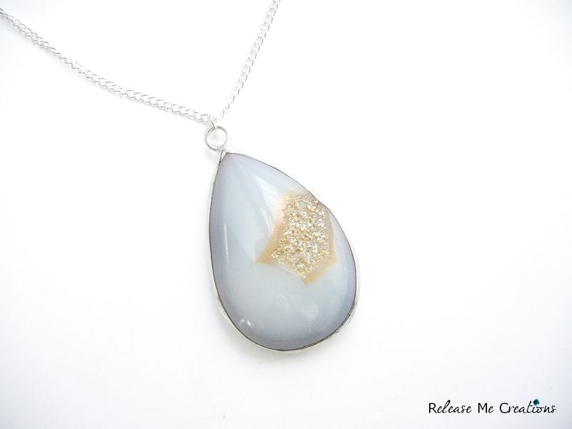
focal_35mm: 30
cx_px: 286
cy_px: 214
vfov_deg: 46.8
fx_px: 496
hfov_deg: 60.0
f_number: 3.5
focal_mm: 5.4
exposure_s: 1/29.4
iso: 400
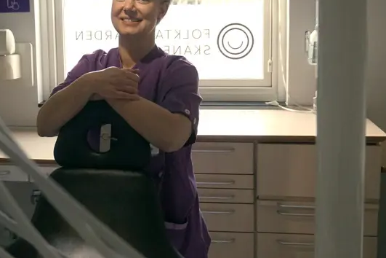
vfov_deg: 25.0
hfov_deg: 36.6
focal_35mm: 54
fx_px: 576
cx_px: 125
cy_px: 74
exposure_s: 1/160
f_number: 4.5
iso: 3200
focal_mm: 25
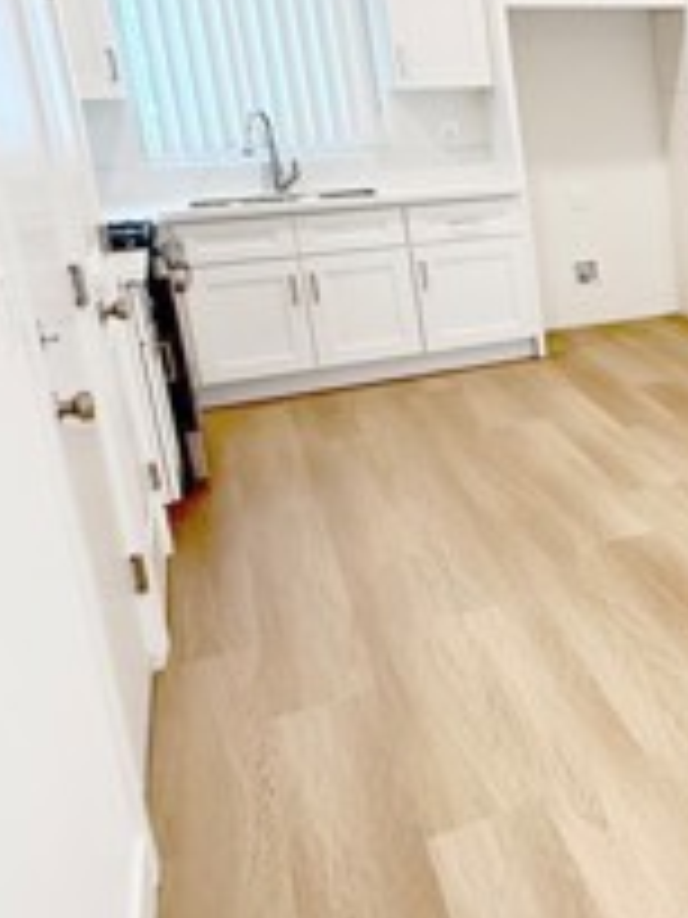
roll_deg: +1.0
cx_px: 1039
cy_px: 315
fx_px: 1166
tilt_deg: -11.7
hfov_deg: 25.0
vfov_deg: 42.4
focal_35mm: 44
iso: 320
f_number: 2.2
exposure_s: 1/60
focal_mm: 2.22
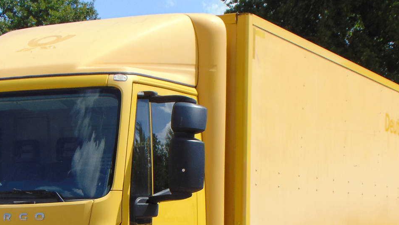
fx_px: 973
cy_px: 231
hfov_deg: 23.1
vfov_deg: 13.0
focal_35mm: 92
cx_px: 137
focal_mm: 9
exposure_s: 1/160
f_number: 9
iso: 80
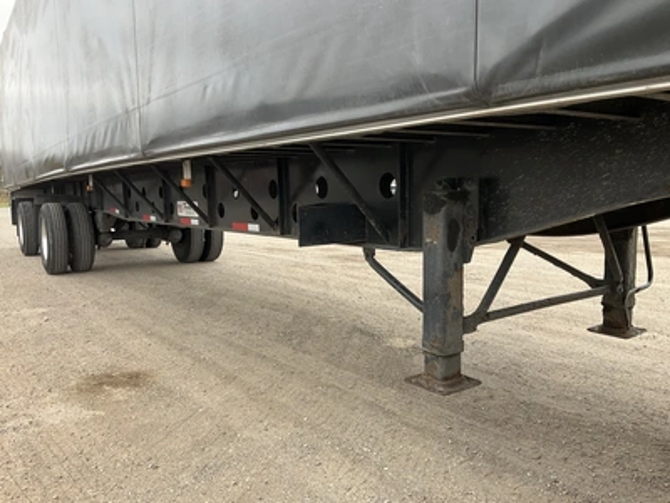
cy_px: 252
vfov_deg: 48.2
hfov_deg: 61.7
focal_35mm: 29
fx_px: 561
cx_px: 335
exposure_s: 1/137
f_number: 1.8
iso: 20
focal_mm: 3
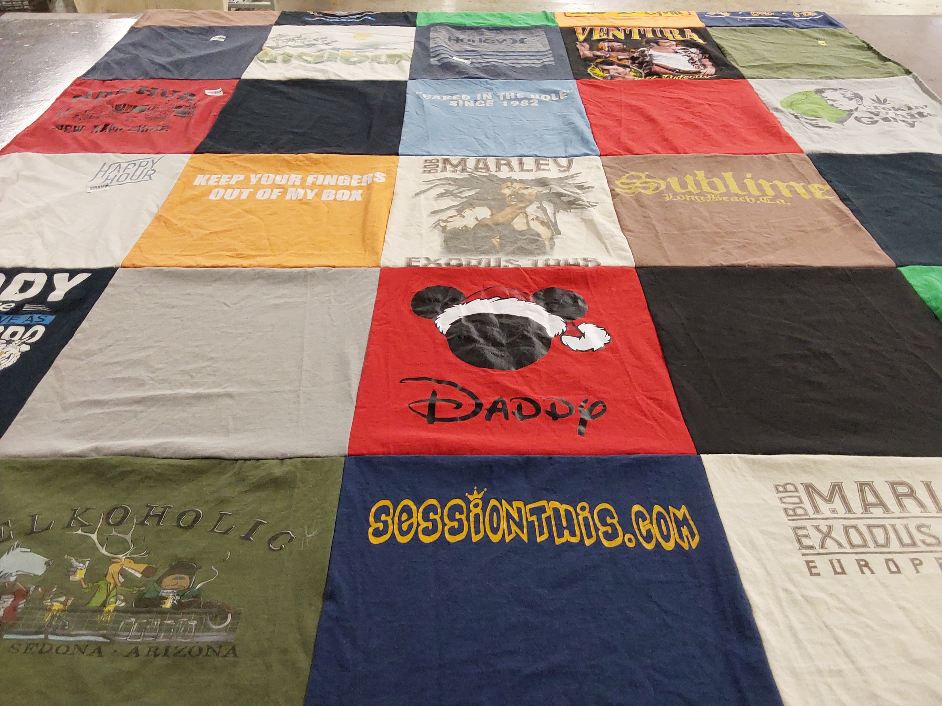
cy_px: 353
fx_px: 762
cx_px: 471
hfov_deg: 63.4
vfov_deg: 49.7
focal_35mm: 28
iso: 160
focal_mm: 2.91
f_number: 1.9
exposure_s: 1/60
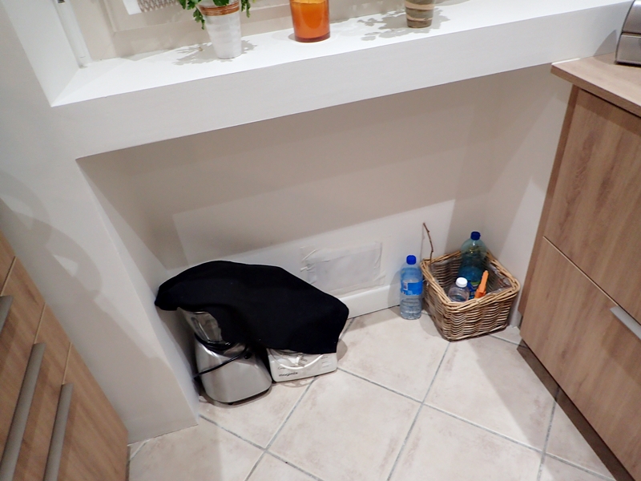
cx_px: 320
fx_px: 463
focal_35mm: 25
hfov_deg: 69.4
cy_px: 240
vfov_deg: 54.9
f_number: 2
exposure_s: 1/40
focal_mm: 4.5
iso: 200
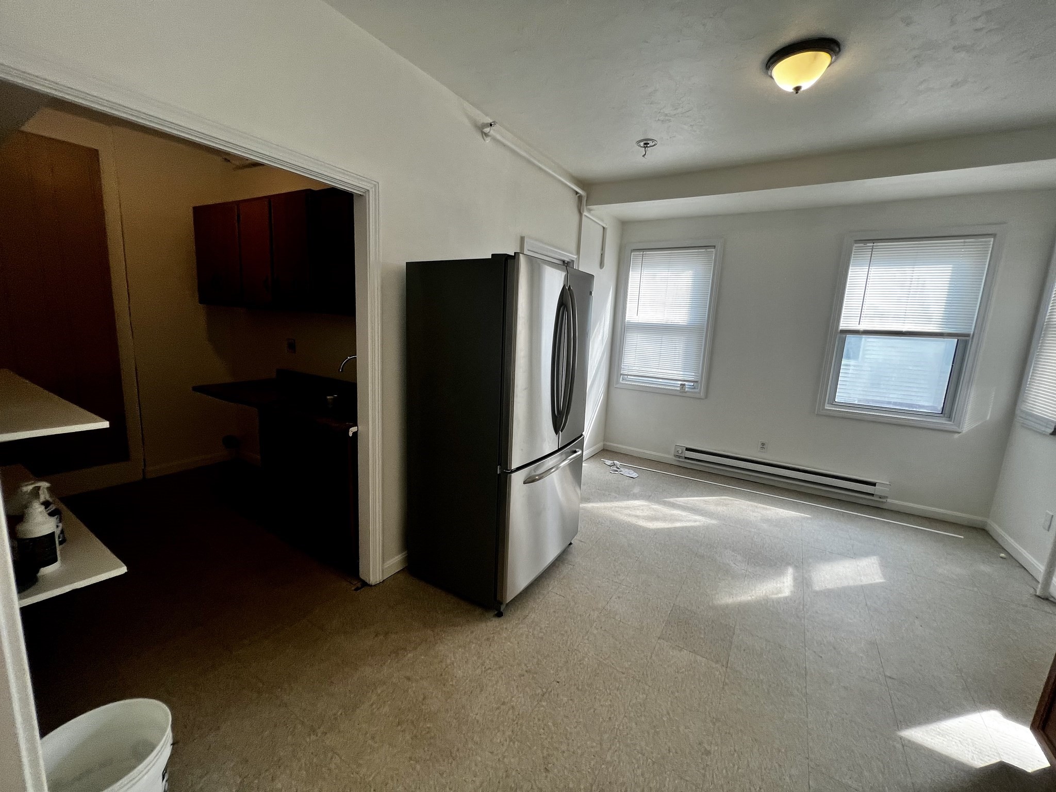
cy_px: 396
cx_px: 528
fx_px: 397
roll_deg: -2.6
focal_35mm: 13
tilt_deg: -9.4
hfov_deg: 106.2
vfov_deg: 89.9
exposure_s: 1/120
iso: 64
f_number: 1.8
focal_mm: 1.57
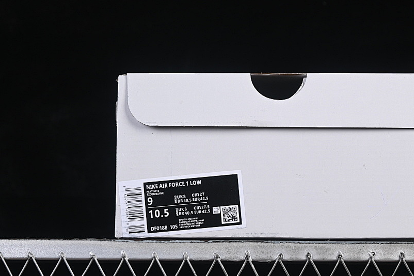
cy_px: 124
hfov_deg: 20.1
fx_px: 1162
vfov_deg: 13.6
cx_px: 278
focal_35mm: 101
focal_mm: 50
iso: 160
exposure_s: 1/80
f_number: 8
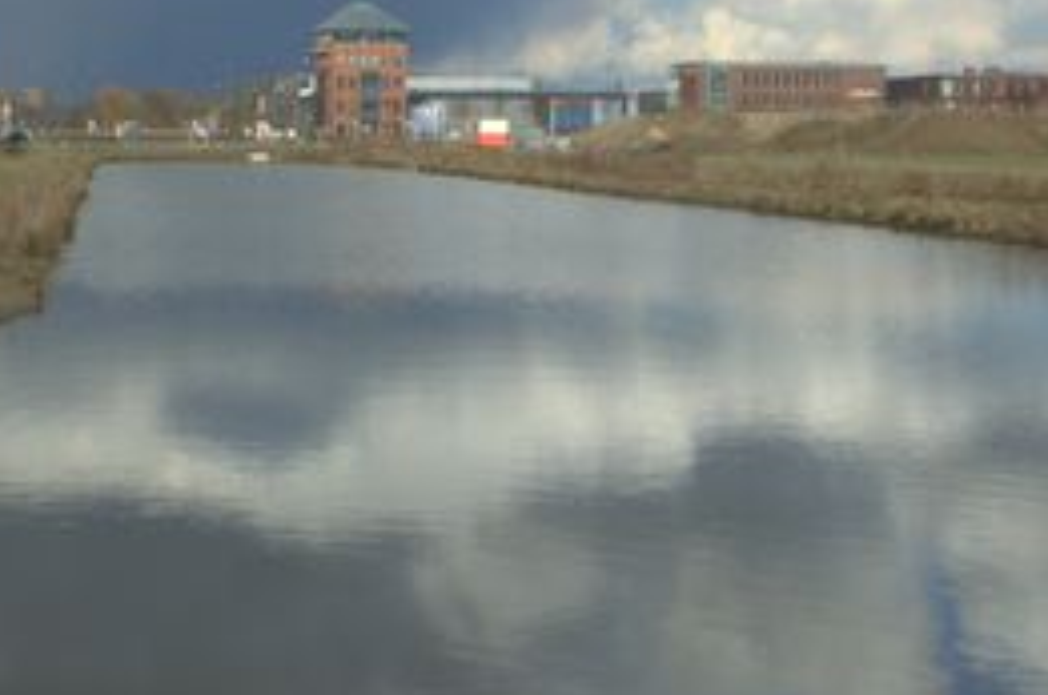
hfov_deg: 22.9
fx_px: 2586
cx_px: 542
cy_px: 193
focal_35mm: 89
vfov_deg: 15.2
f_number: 16
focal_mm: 18
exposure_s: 1/80
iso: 100
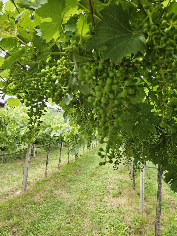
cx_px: 88
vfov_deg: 73.9
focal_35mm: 23
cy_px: 118
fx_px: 157
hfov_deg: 58.9
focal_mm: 5.4
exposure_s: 1/298
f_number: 1.8
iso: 25
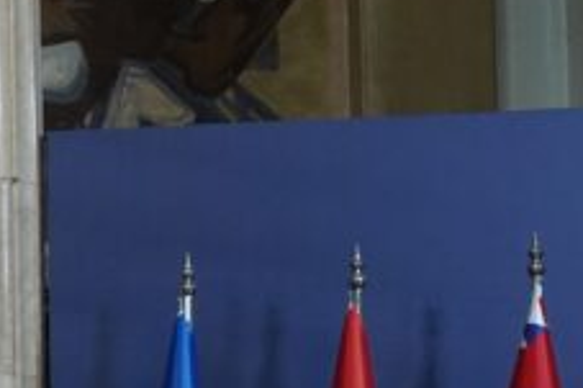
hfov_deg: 10.4
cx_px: -727
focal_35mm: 176
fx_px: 2848
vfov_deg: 7.6
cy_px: 636
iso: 4000
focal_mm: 39
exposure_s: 1/160
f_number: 4.5
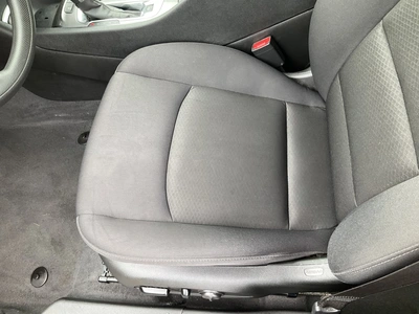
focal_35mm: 29
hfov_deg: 61.7
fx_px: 351
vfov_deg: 48.2
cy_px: 157
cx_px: 210
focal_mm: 3
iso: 64
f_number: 1.8
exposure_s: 1/94
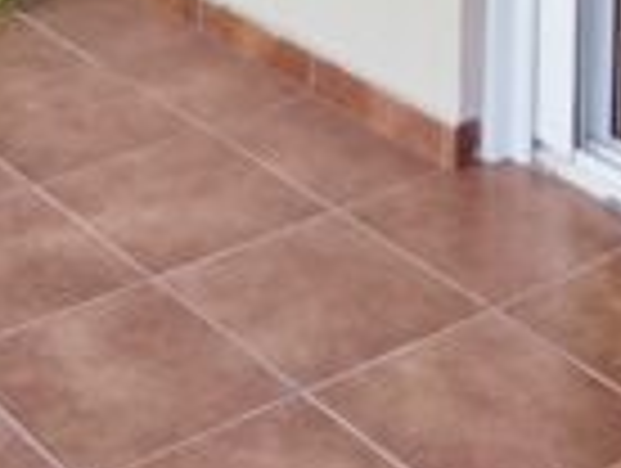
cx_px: 207
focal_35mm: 111
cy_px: -508
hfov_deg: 17.6
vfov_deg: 11.8
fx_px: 1995
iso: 80
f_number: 2.2
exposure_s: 1/100
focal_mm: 1.91
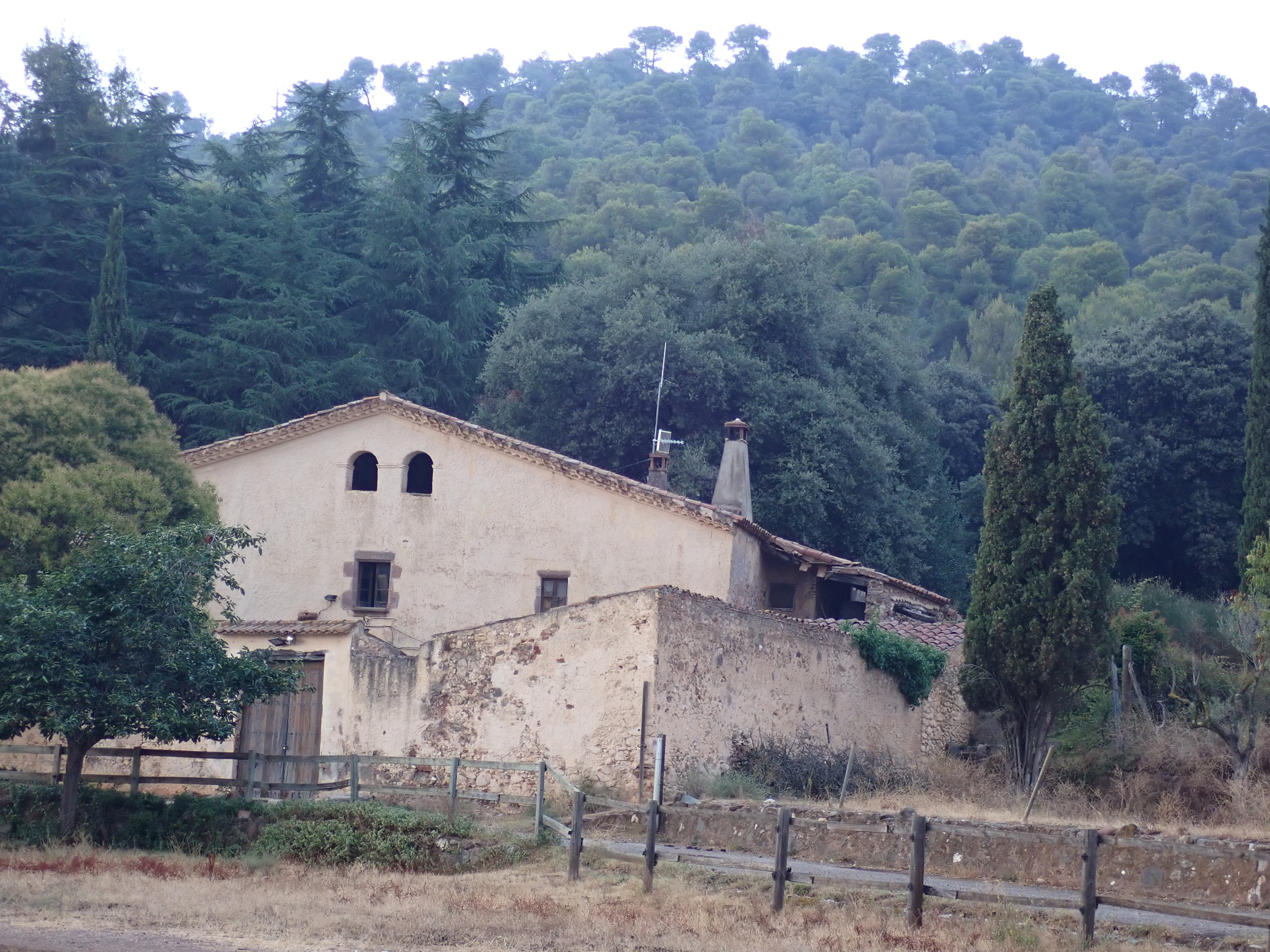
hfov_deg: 22.3
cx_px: 635
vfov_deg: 16.8
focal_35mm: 88
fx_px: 3229
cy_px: 476
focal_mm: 15.66
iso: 250
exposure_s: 1/80
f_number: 4.5
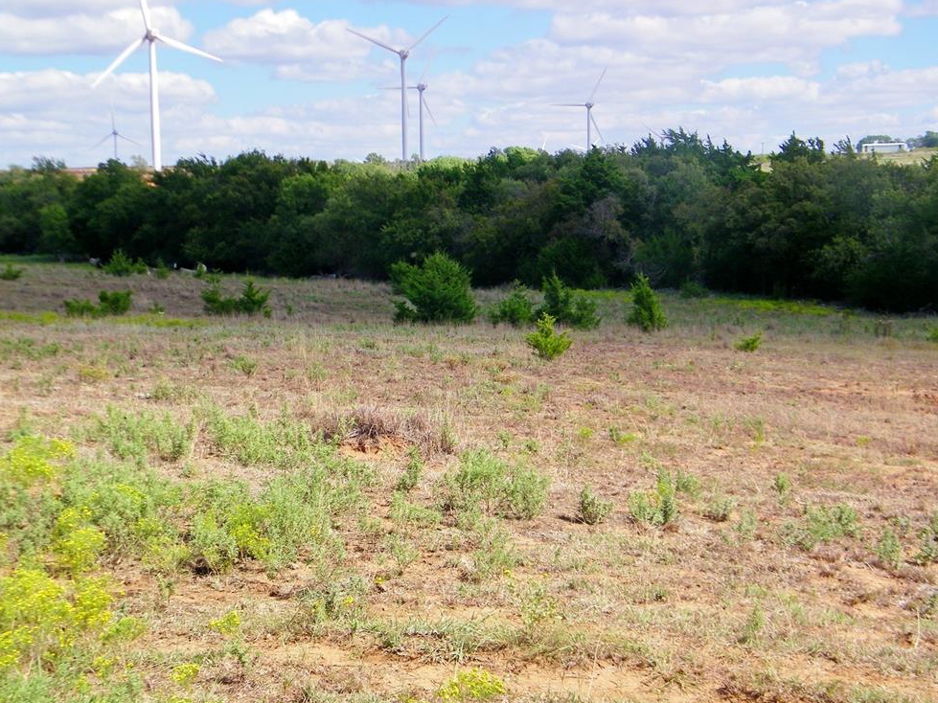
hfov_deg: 28.6
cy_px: 350
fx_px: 1842
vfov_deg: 21.6
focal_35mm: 68
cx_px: 454
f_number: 8.4
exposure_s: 1/160
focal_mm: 11.6
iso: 80
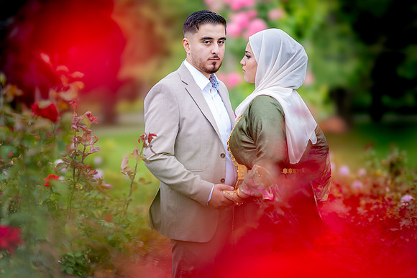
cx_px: 208
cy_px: 139
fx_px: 985
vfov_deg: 16.1
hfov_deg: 23.9
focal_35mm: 85
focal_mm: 85
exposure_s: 1/1600
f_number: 1.4
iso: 100
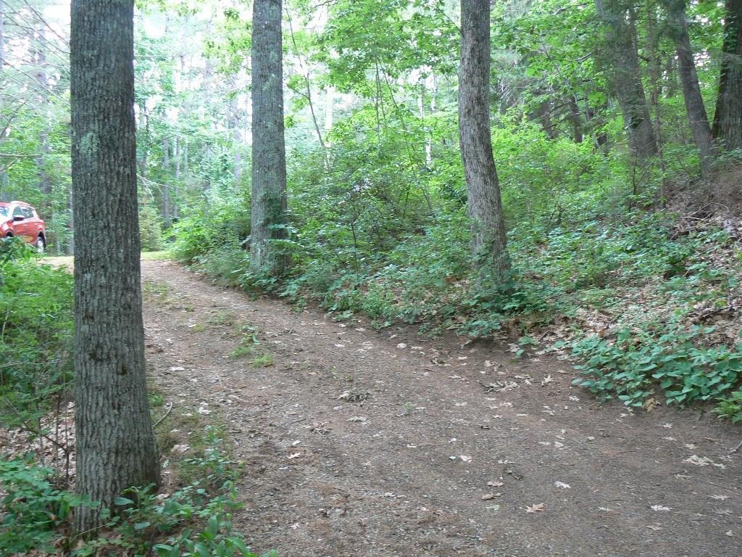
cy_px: 278
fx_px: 772
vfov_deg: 39.7
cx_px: 371
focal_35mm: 36
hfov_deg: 51.4
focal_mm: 6
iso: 125
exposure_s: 1/30
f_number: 2.8
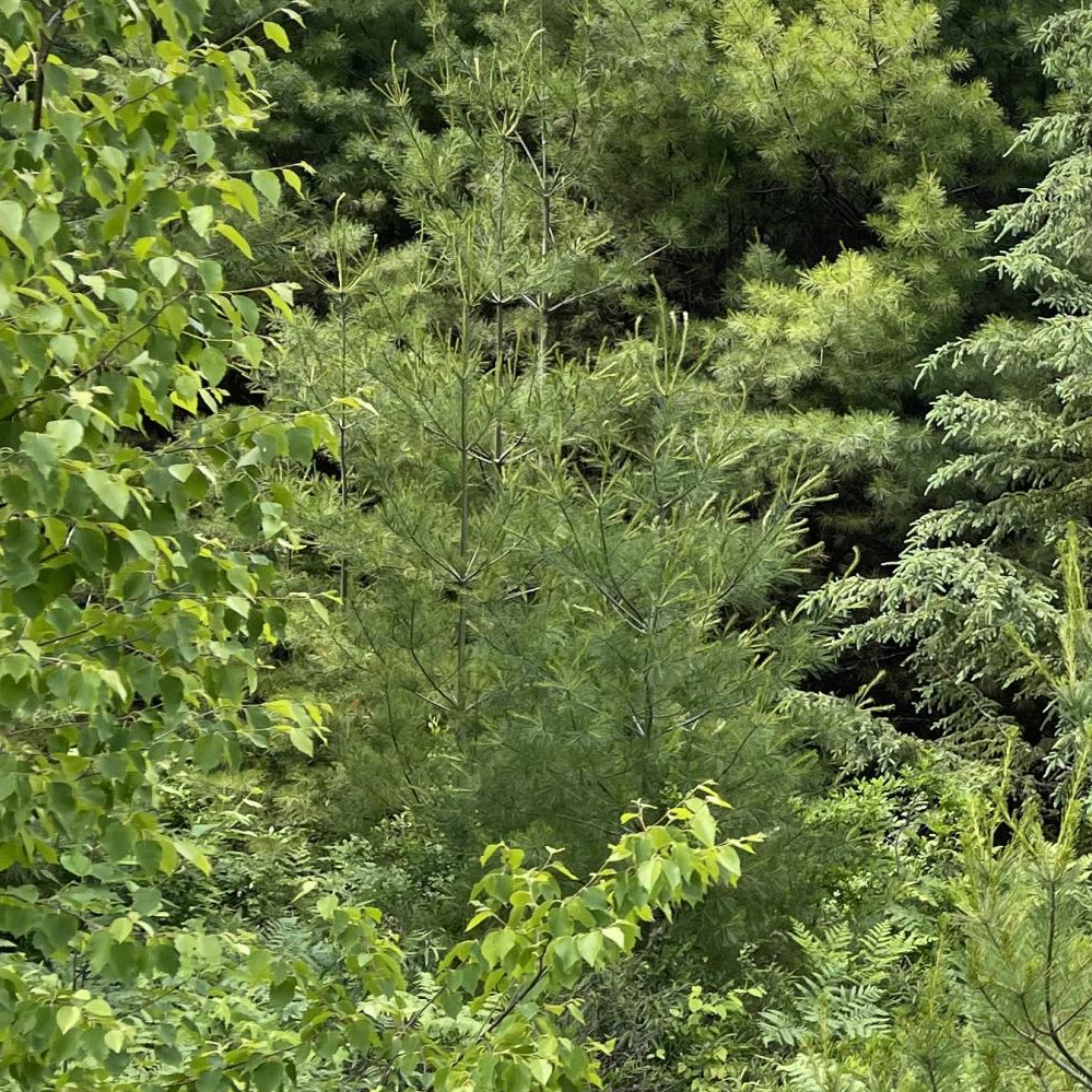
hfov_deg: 22.9
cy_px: 478
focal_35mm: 69
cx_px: 1312
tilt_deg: -0.2
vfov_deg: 25.0
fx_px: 2463
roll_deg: -1.1
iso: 32
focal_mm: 5.1
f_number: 1.6
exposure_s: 1/887
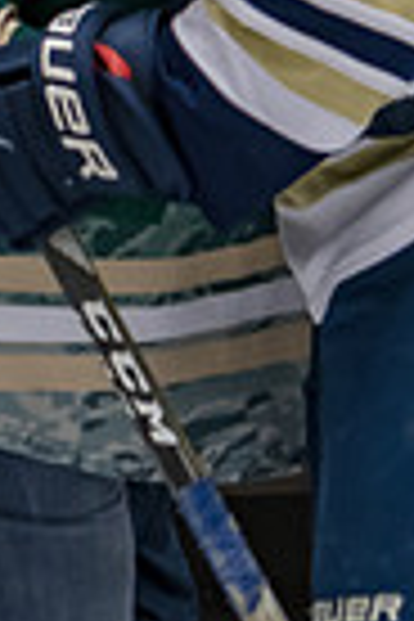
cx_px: -42
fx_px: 6572
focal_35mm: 381
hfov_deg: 3.6
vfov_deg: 5.4
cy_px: -202
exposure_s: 1/250
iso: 500
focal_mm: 52
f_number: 4
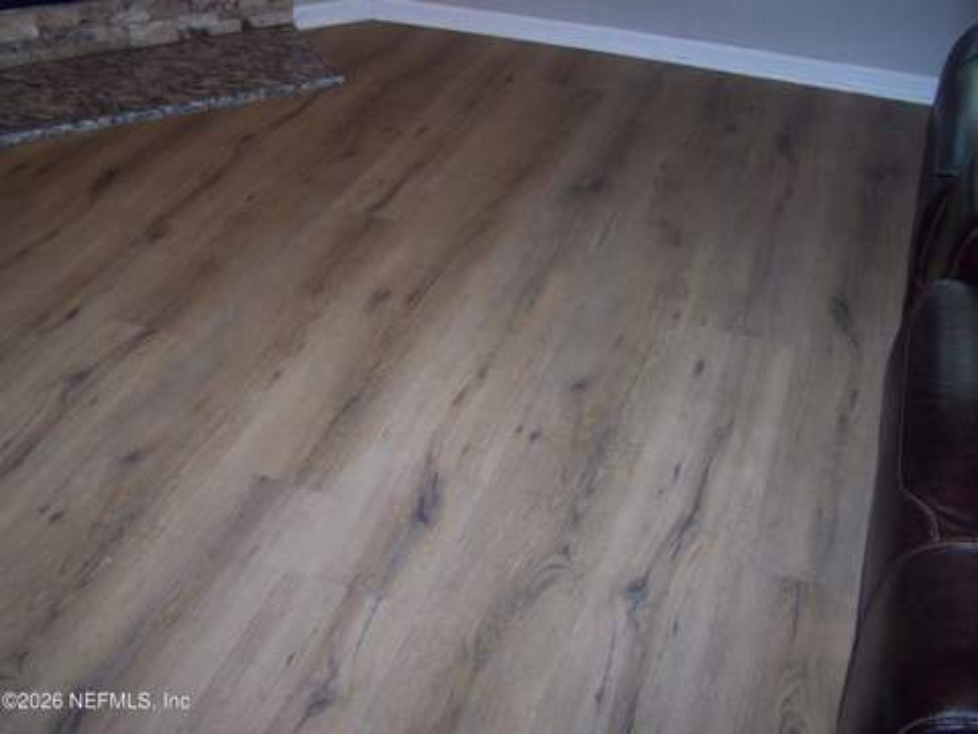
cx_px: 489
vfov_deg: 37.7
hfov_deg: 49.0
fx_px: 1074
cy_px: 367
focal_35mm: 38
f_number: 2.8
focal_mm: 6.3
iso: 140
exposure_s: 1/60
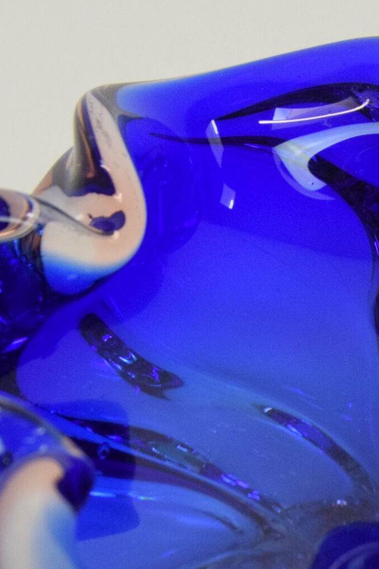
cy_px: 464
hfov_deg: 9.6
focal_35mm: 142
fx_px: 2241
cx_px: 430
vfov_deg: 14.4
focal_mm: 32
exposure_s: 1/250
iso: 1600
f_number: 8
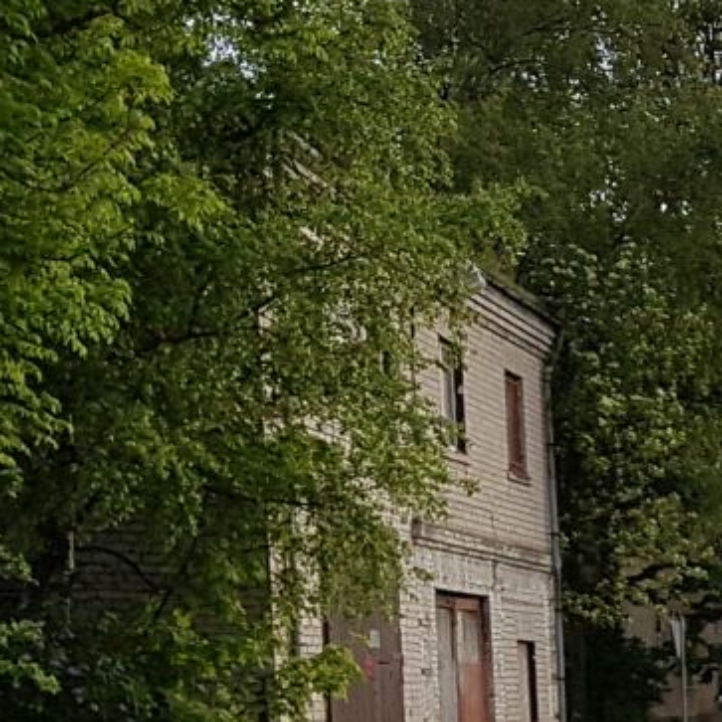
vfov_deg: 14.1
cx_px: 1241
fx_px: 2690
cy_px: 1152
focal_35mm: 114
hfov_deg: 13.8
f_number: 1.7
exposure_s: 1/2028
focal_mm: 4.2
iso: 40
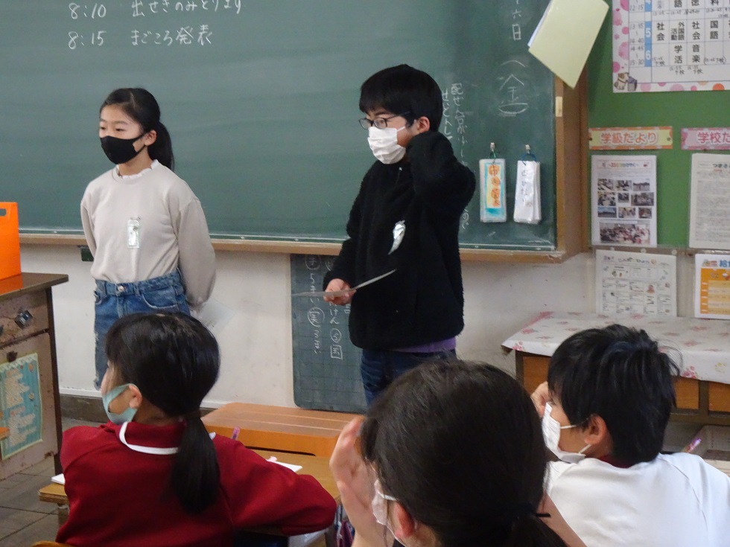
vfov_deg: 23.7
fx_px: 1307
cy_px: 274
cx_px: 365
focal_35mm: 62
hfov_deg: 31.2
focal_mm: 10.59
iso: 1000
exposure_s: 1/80
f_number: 4.5
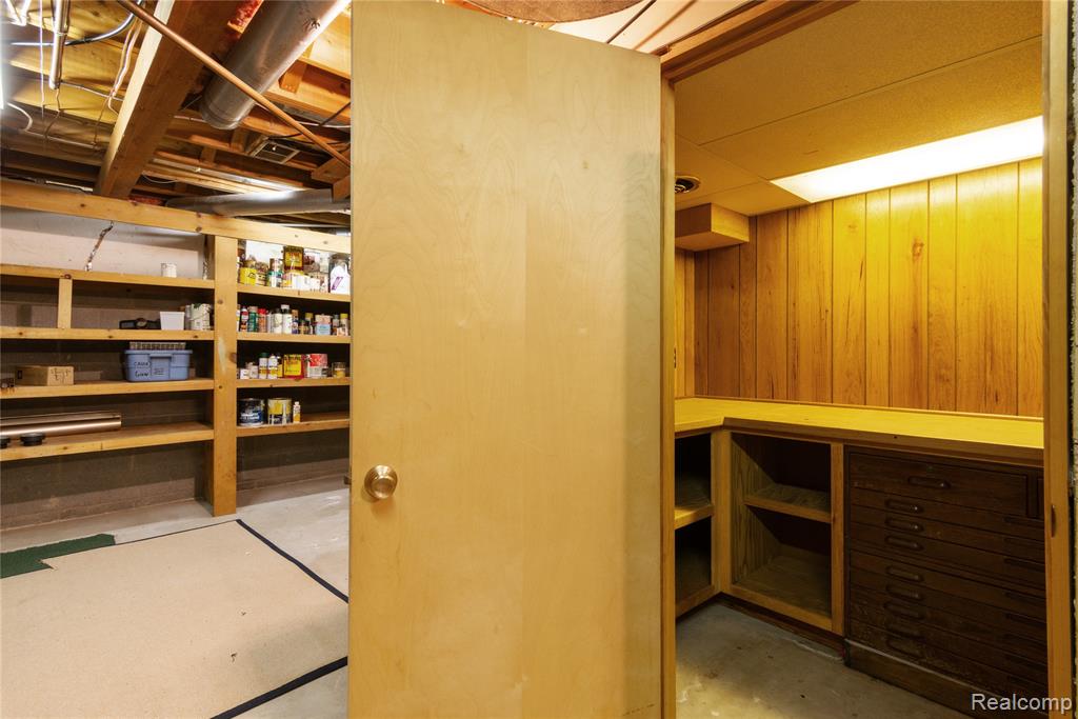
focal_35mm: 17
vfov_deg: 70.5
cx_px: 539
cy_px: 360
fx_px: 509
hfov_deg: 93.3
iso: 320
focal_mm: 17
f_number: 9
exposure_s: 1.3
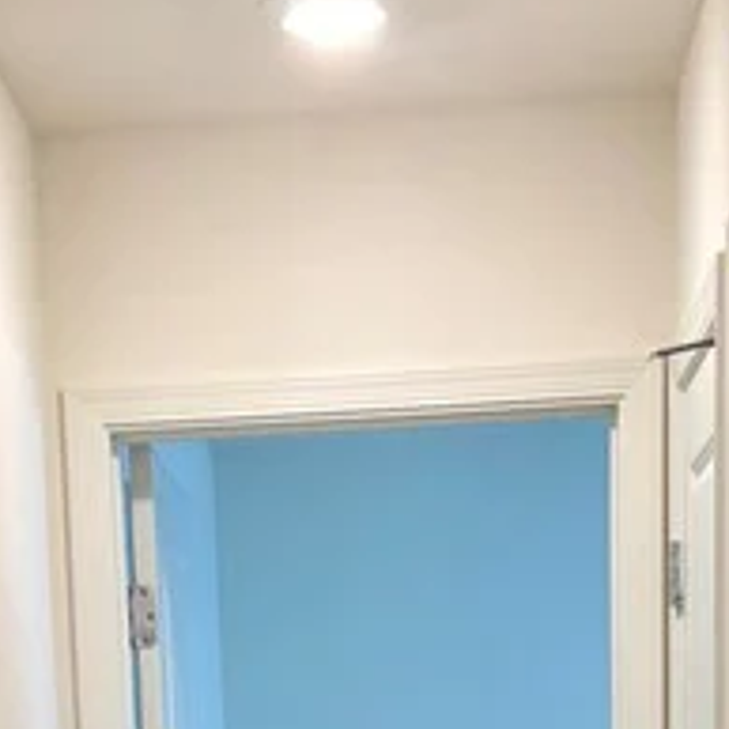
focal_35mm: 122
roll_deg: +1.8
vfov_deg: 12.0
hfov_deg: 14.3
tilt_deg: -15.4
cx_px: 238
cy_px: 1662
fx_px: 2907
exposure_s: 1/120
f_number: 1.6
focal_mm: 5.96
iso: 100
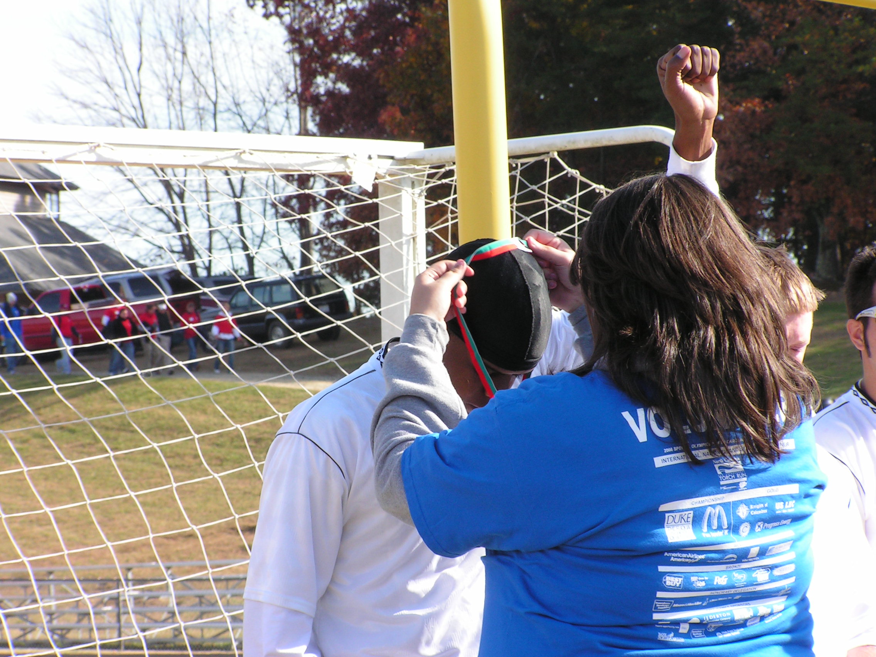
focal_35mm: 219
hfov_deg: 9.0
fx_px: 5542
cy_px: 328
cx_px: 438
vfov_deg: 6.8
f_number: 5.6
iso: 50
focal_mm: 36.4
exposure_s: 1/125
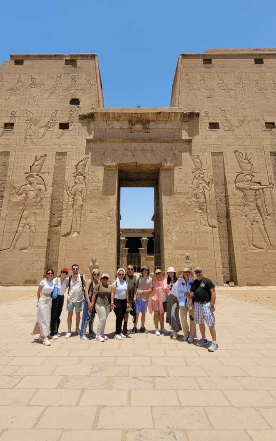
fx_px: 229
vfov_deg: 88.0
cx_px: 125
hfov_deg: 62.1
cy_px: 223
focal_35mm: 19
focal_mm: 1.74
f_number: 2.2
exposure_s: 1/1804
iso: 40
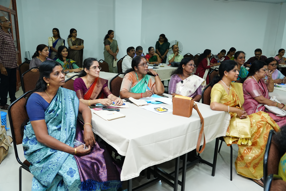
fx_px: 230
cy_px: 96
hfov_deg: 63.7
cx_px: 143
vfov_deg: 45.0
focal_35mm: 29
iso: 3200
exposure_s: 1/125
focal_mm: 29
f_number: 5
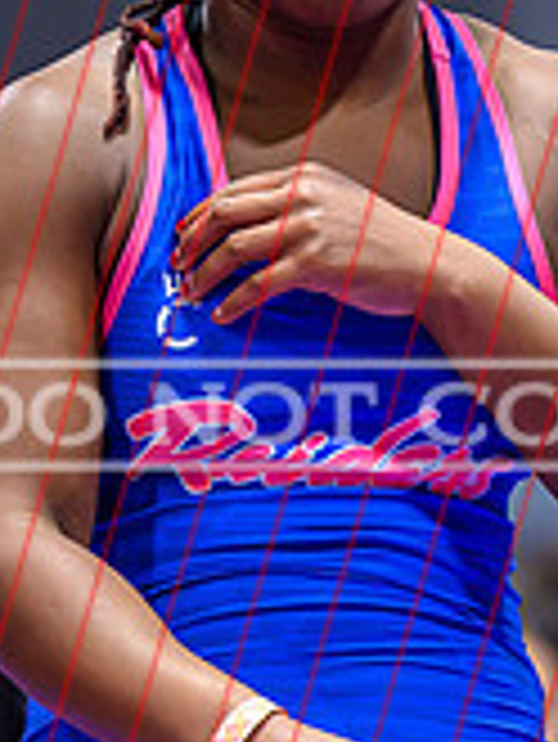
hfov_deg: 2.1
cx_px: 330
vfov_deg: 2.8
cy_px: 747
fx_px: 15348
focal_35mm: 715
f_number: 2.8
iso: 4000
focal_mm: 135
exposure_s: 1/800
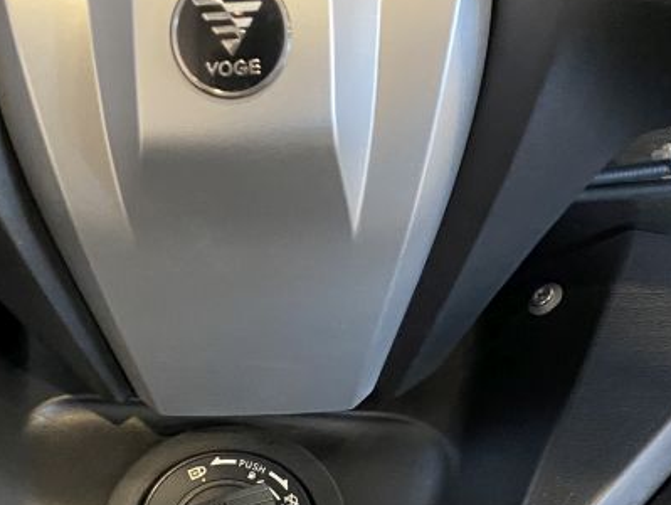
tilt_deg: -40.5
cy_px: 590
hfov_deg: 28.1
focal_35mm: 69
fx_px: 1339
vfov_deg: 20.1
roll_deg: +1.3
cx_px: 291
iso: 640
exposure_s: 1/25
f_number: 1.8
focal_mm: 4.25
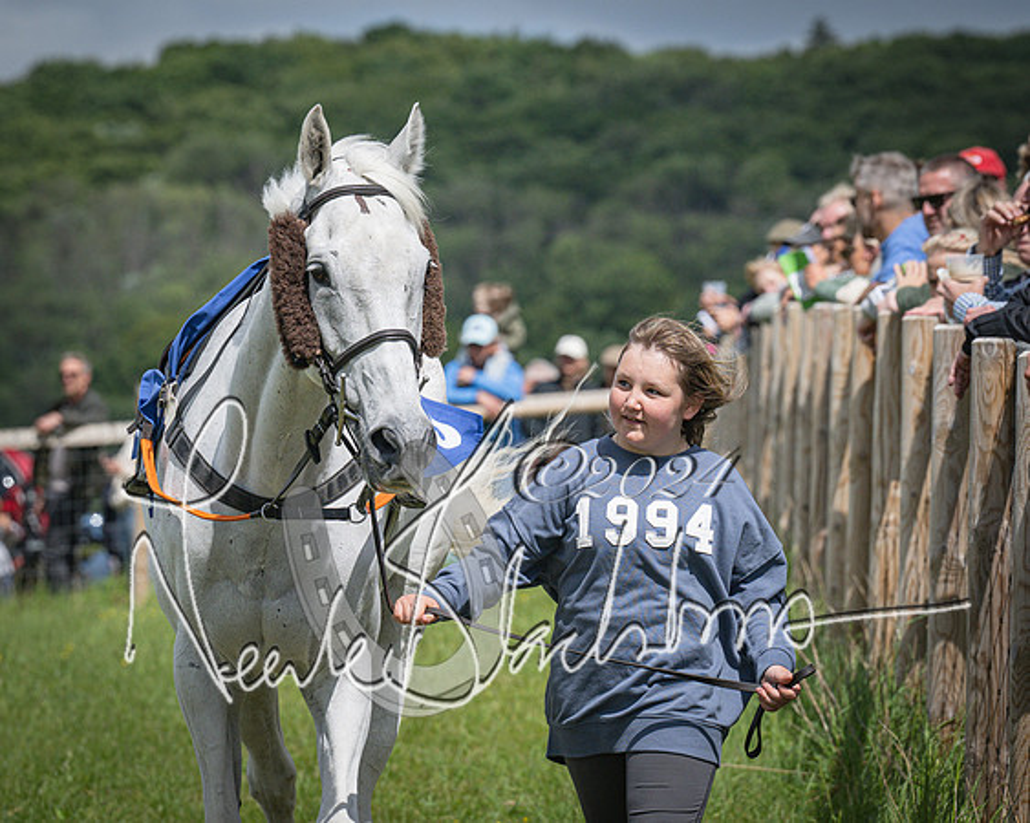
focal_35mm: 261
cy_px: 412
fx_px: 7966
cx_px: 508
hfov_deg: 7.4
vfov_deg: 5.9
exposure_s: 1/3200
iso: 400
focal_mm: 155
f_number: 5.6
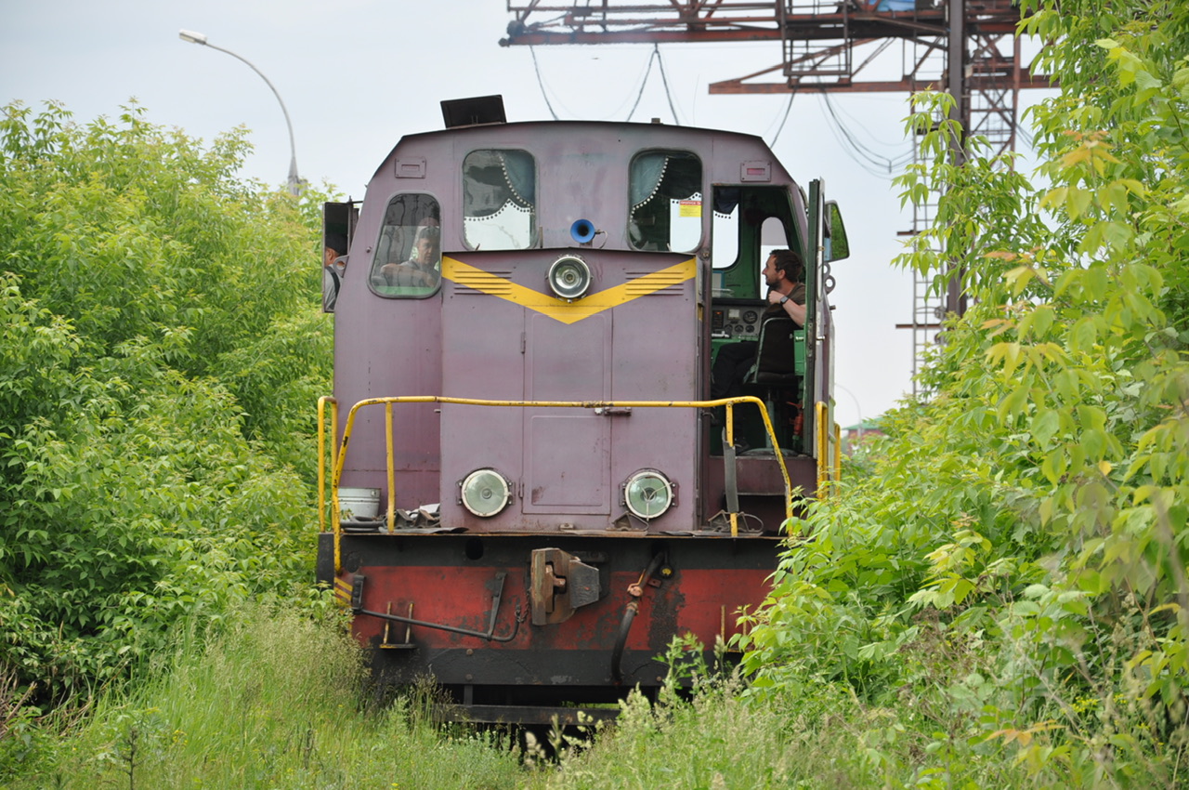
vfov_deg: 8.7
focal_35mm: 158
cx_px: 594
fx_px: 5195
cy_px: 395
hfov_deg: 13.1
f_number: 6.3
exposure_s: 1/160
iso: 200
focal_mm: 105
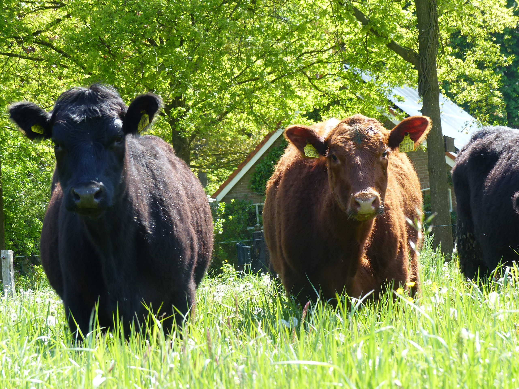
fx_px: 2249
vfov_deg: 9.9
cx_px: 260
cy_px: 194
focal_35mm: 150
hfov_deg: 13.2
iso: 100
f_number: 4
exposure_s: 1/200
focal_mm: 27
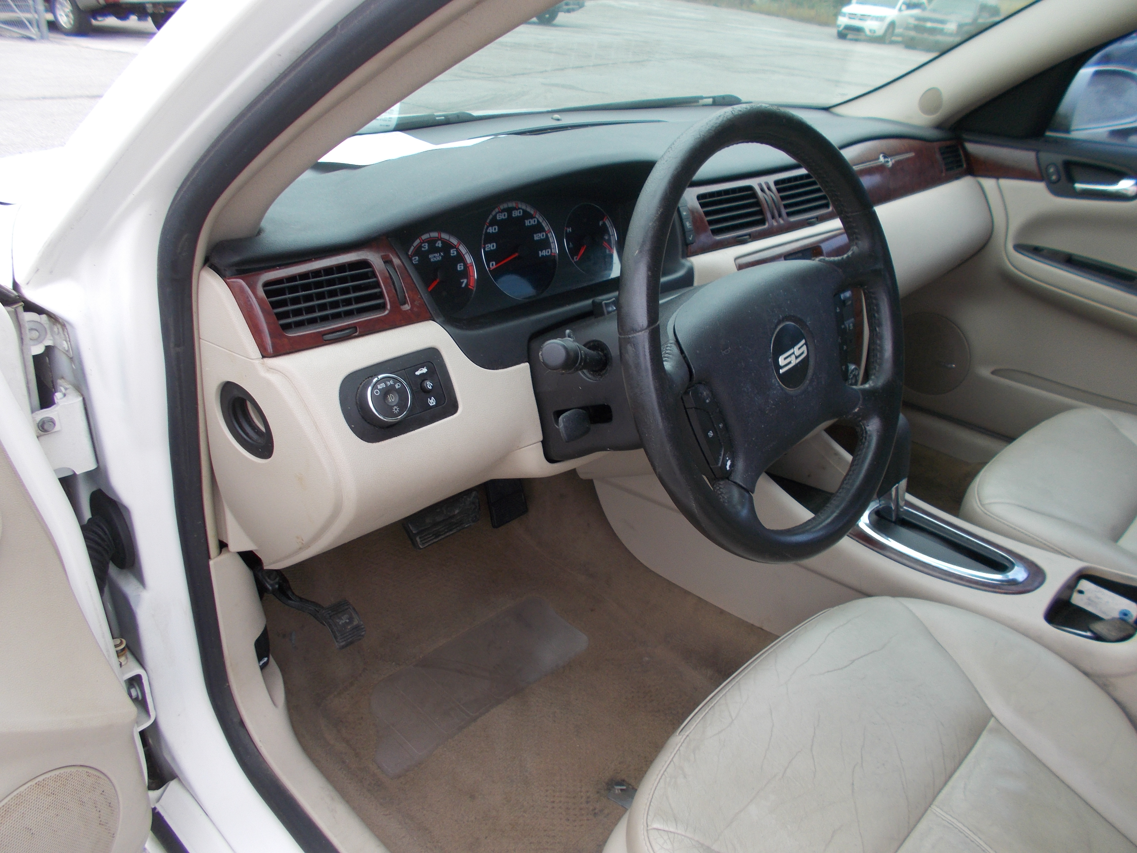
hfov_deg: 67.3
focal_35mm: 26
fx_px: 854
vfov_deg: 53.1
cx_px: 568
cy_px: 426
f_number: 3.2
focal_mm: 4.6
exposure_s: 1/80
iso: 80
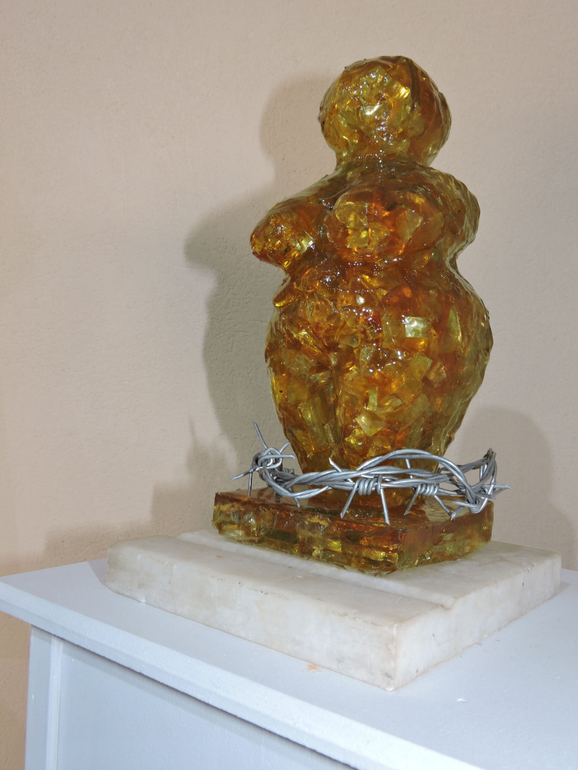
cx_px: 289
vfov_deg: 60.0
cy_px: 385
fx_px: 668
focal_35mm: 30
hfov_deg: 46.8
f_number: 3.5
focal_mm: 5.4
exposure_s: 1/15
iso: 100
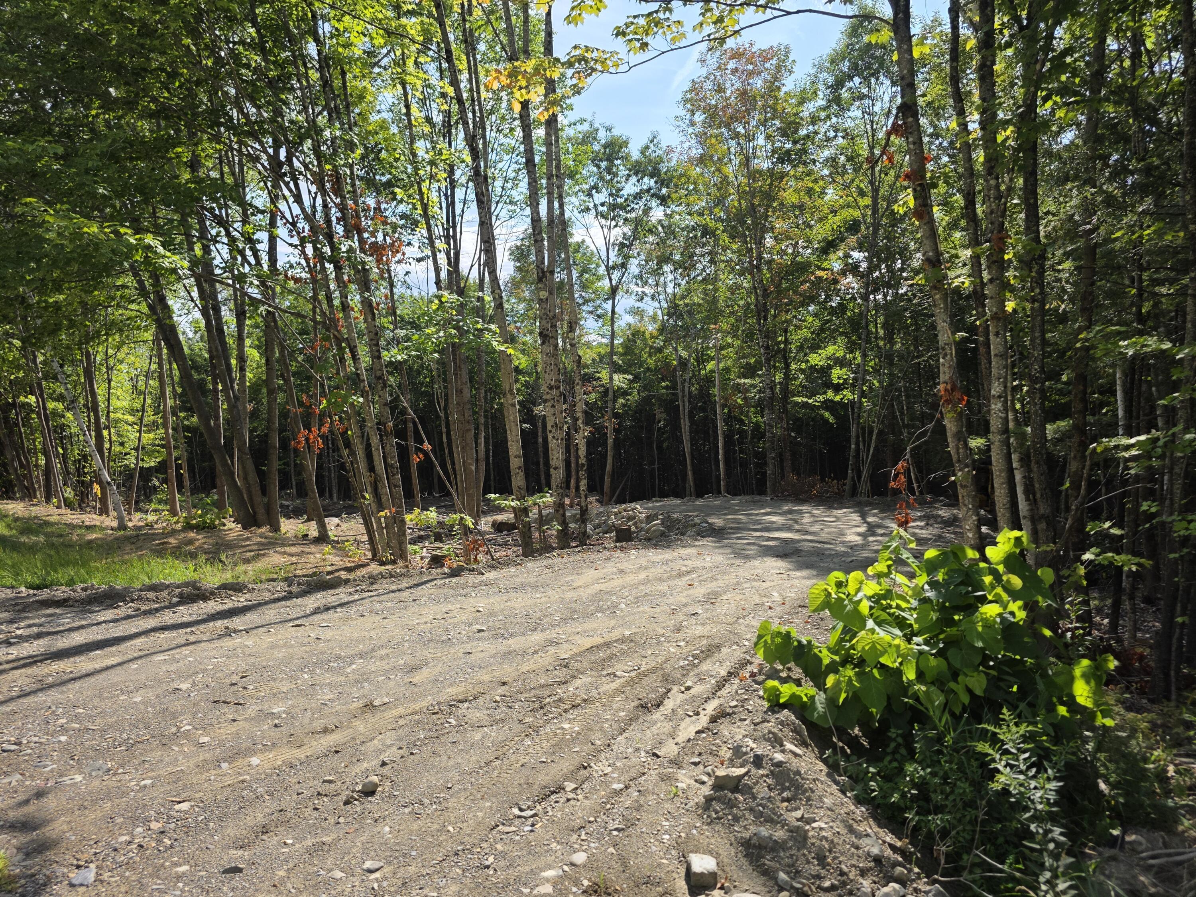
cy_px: 448
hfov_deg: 73.9
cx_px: 598
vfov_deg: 58.9
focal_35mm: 23
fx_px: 795
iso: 80
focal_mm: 6.3
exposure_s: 1/4650
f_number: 1.7
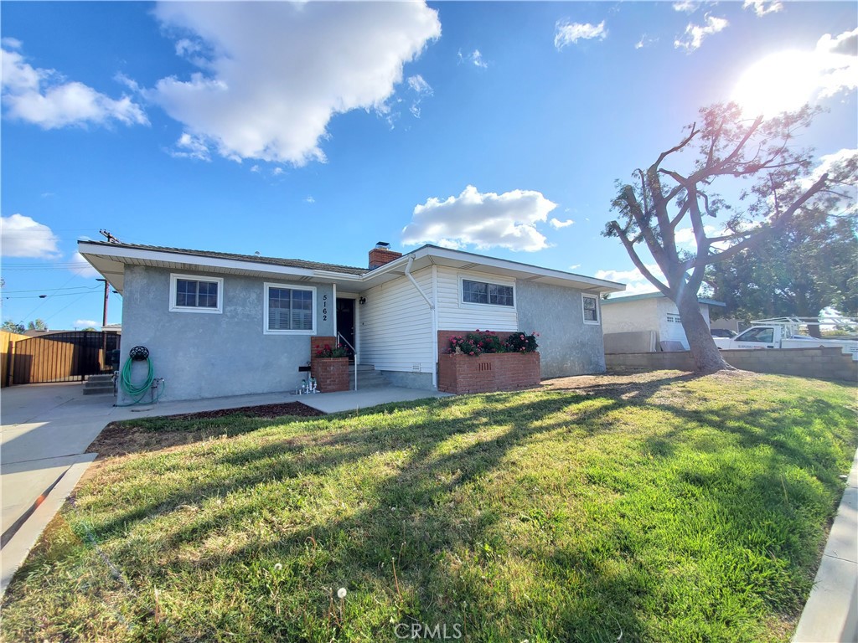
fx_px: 322
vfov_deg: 89.9
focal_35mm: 13
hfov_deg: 106.2
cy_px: 322
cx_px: 429
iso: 50
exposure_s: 1/632
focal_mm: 1.8
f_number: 2.2
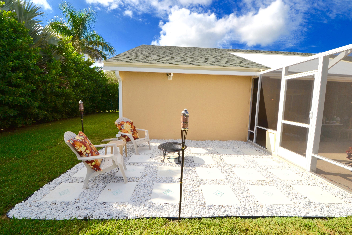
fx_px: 147
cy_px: 118
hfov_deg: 100.4
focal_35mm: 15
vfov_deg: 77.3
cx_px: 176
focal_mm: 10
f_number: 11
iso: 100
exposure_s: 1/160
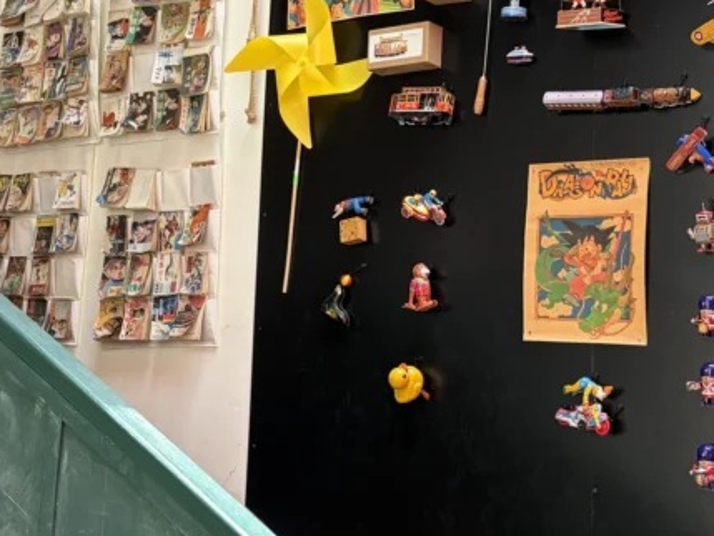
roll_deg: -2.7
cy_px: 196
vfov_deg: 23.6
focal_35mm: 62
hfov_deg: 31.1
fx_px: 1279
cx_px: 288
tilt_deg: +9.2
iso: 50
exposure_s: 1/122
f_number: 1.6
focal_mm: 5.96
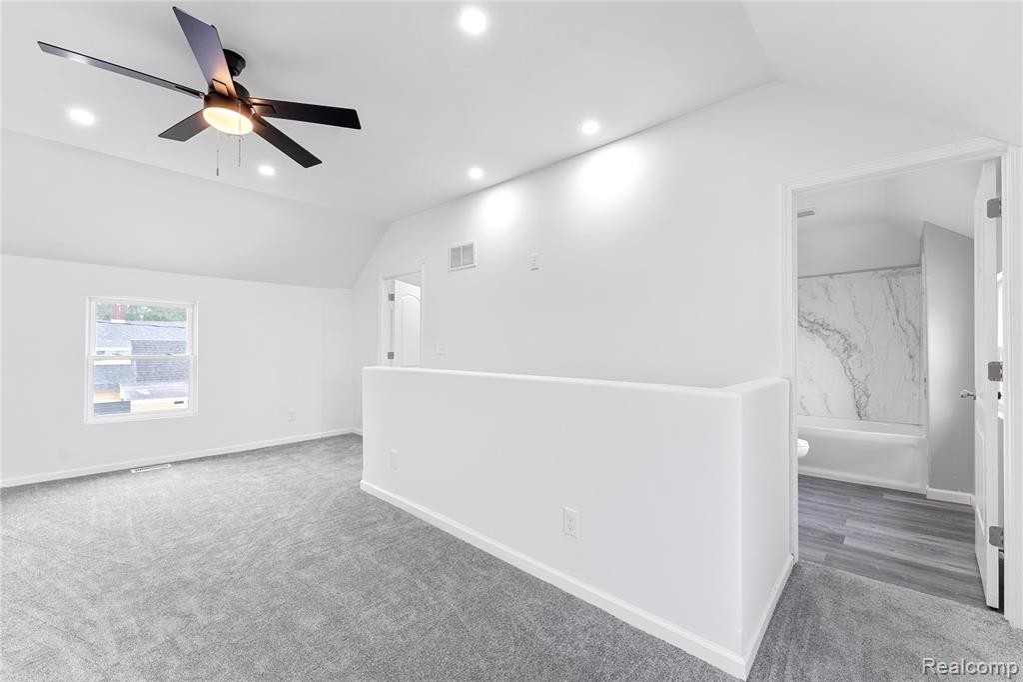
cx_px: 512
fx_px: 398
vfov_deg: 81.2
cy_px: 341
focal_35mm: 14
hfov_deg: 104.3
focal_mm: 14
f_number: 8
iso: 500
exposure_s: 1/8
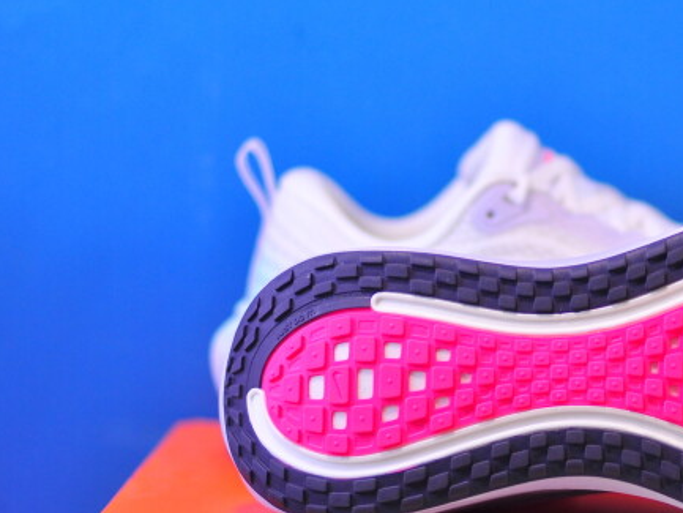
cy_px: 200
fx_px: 2625
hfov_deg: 14.7
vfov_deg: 11.1
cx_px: 599
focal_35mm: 133
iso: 250
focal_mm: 50
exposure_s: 1/320
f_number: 2
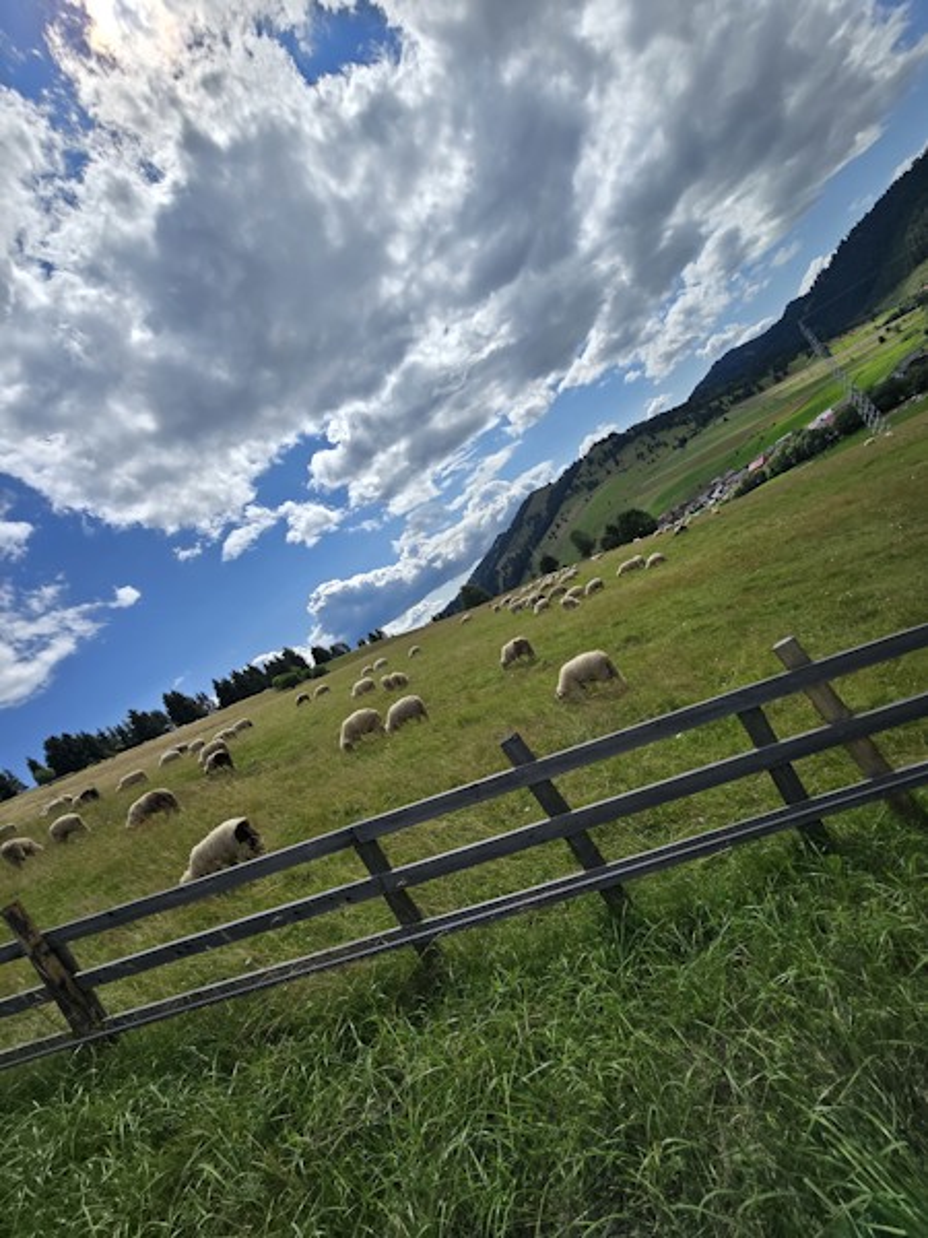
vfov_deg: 106.2
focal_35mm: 13
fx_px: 465
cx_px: 464
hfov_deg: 89.9
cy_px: 619
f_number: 2.2
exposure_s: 1/4966
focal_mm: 2.2
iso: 50
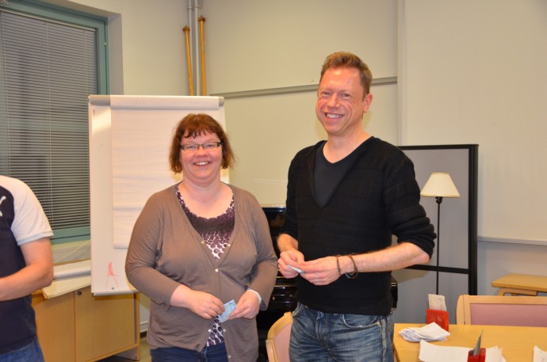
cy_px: 181
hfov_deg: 46.5
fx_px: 637
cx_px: 274
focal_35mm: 42
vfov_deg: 31.8
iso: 800
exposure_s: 1/60
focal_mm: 28
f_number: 4
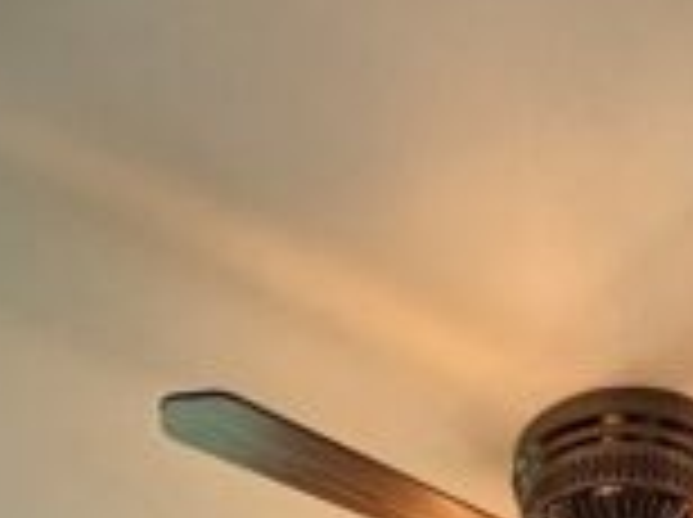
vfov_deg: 10.1
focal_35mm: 97
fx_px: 1939
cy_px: 1653
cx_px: 457
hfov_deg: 20.2
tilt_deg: -1.9
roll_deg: -1.0
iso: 250
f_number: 2.2
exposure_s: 1/120
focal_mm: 2.22
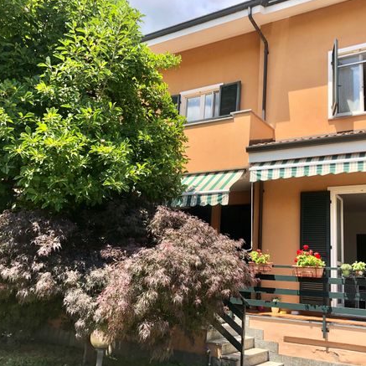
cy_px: 183
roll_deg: -4.6
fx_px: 407
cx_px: 219
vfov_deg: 48.5
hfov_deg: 48.2
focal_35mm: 34
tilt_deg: +13.3
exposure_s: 1/800
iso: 20
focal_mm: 3.99
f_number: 1.8
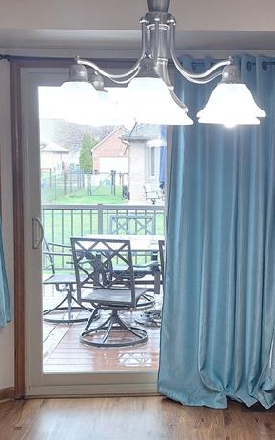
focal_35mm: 54
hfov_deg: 23.7
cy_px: 210
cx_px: 206
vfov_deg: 37.5
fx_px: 647
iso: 50
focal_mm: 5.54
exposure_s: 1/60
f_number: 1.8
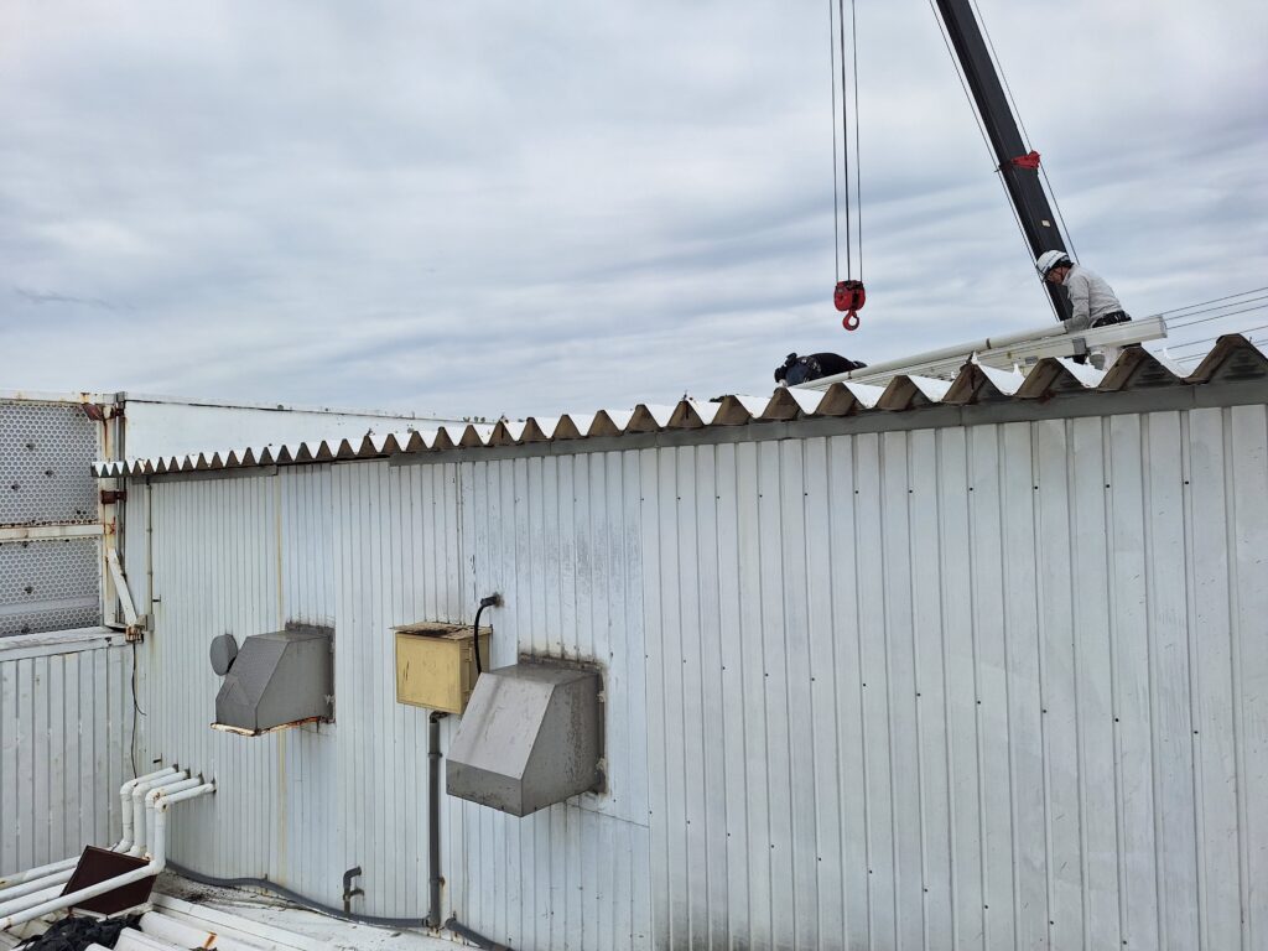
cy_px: 476
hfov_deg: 73.9
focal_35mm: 23
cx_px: 634
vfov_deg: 58.9
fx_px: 843
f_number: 1.8
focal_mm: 5.54
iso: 40
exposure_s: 1/3876
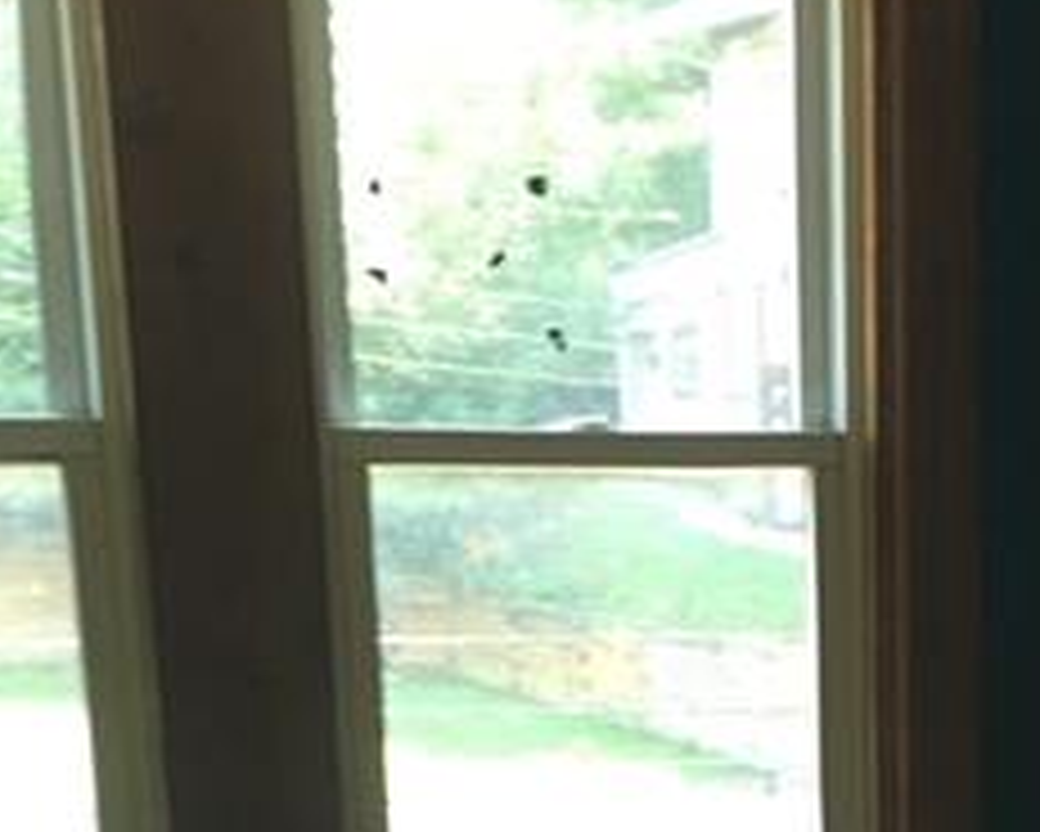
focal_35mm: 94
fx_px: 2895
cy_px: 1304
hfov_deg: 19.6
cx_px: 1112
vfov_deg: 15.0
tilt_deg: -16.8
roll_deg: +0.1
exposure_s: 1/30
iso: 40
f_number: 2.2
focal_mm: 4.15
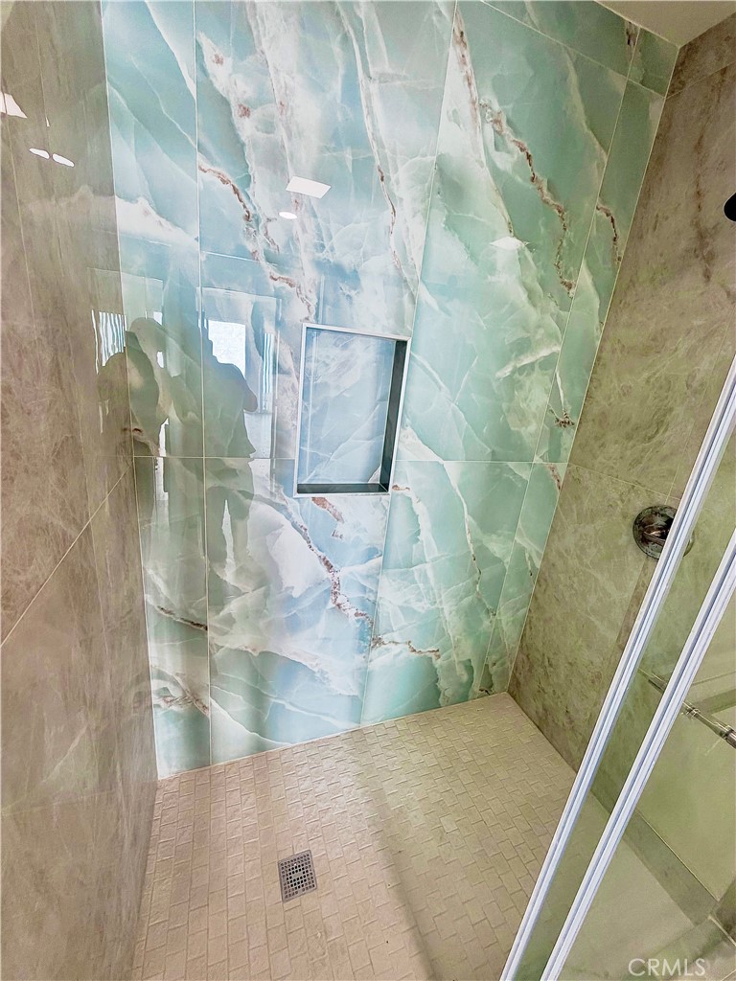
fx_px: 397
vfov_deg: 102.1
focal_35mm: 14
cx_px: 368
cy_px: 490
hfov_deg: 85.7
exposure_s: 1/120
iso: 160
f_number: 2.2
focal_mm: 2.22
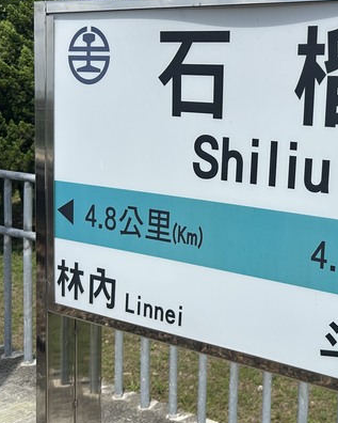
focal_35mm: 50
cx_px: 320
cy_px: 185
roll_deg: -3.0
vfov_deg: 37.3
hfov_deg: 28.8
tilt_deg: -2.8
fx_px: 625
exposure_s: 1/7463
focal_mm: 5.7
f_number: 1.5
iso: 50
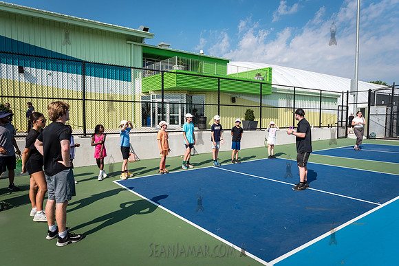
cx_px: 200
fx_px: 268
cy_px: 133
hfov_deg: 73.4
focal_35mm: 24
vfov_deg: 52.9
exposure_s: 1/2500
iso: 320
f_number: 4.5
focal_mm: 24
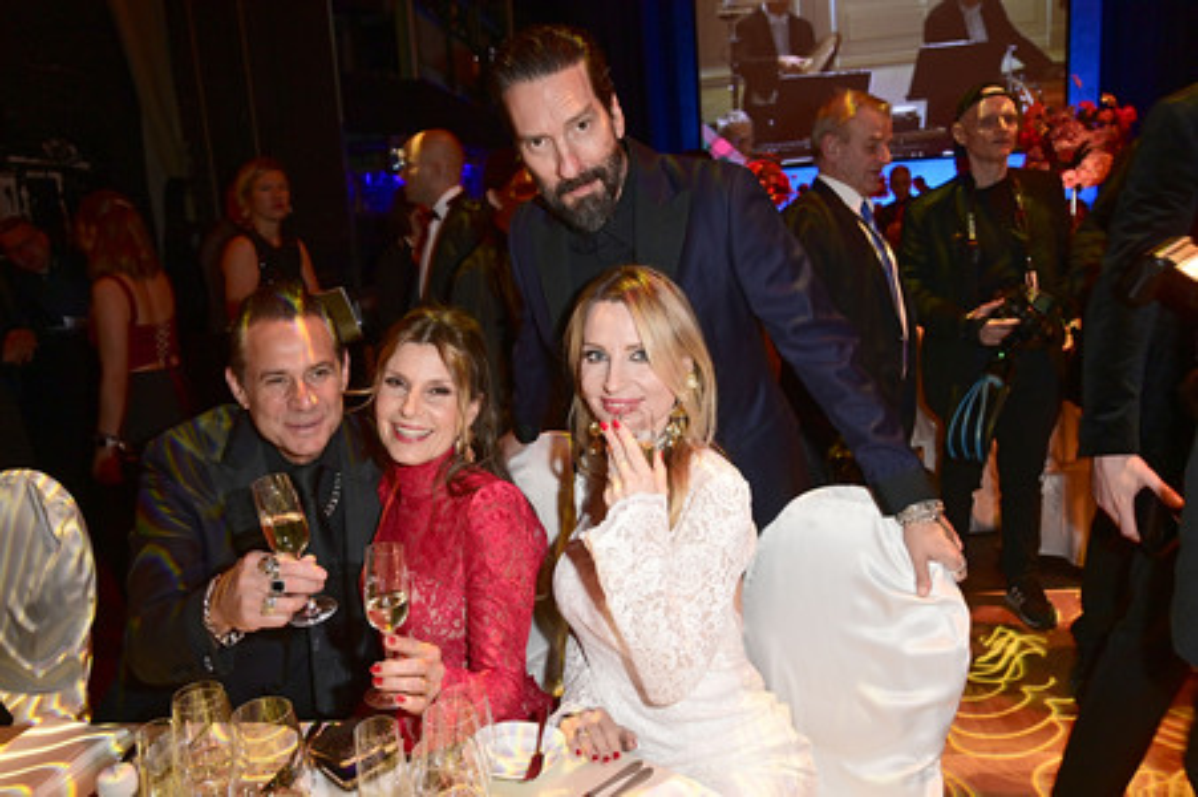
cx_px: 599
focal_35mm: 27
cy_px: 398
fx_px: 898
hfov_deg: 67.4
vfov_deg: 47.9
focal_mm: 27
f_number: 5.6
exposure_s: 1/50
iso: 2500
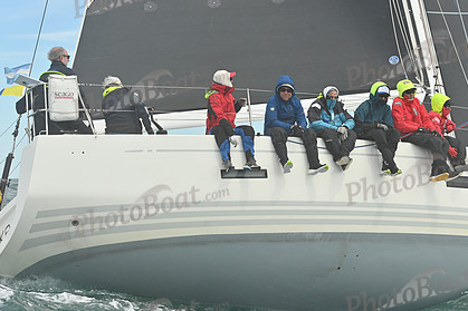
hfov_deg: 21.0
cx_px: 288
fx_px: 1260
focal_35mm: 97
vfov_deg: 14.1
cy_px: 134
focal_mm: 70
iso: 320
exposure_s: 1/1250
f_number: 6.3
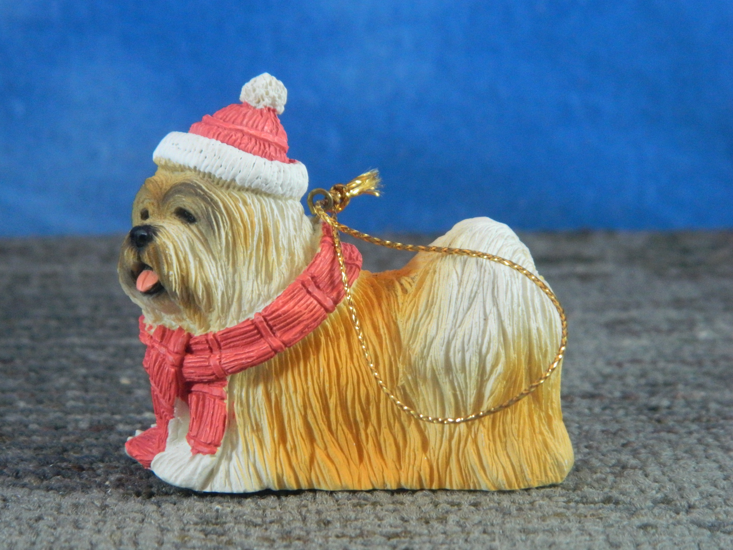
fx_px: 2732
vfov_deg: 11.5
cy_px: 275
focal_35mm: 129
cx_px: 366
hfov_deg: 15.3
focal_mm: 23.2
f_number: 4.7
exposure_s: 1/25
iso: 400
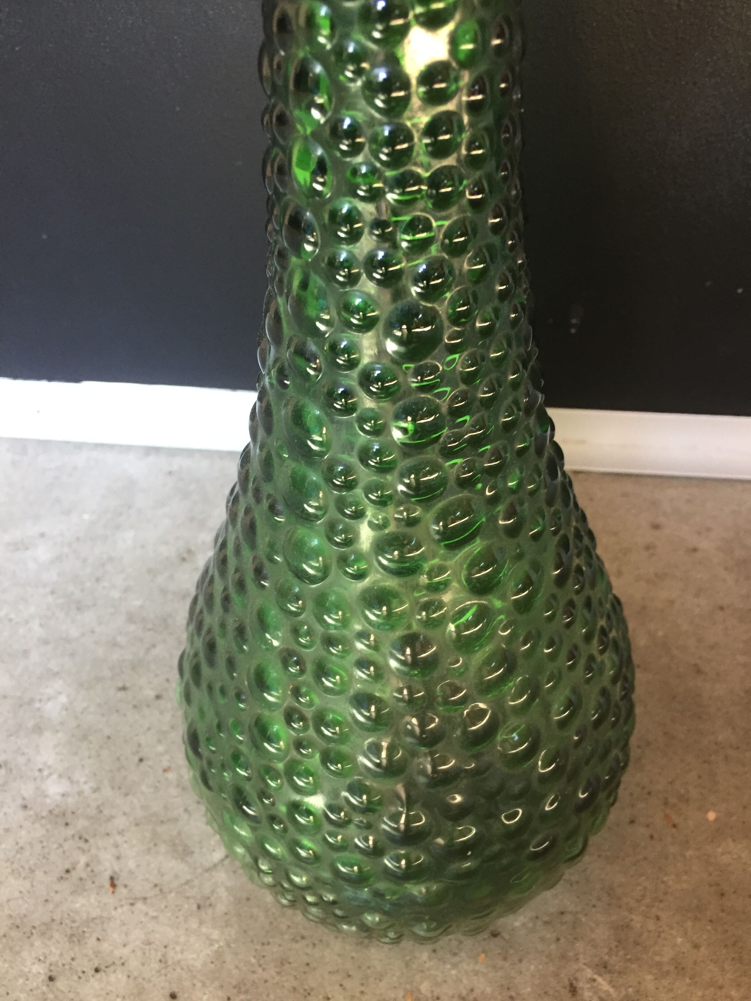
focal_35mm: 29
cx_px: 376
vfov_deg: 61.7
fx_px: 839
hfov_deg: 48.2
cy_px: 500
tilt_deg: -45.9
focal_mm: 4.15
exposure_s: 1/33
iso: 160
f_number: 2.2
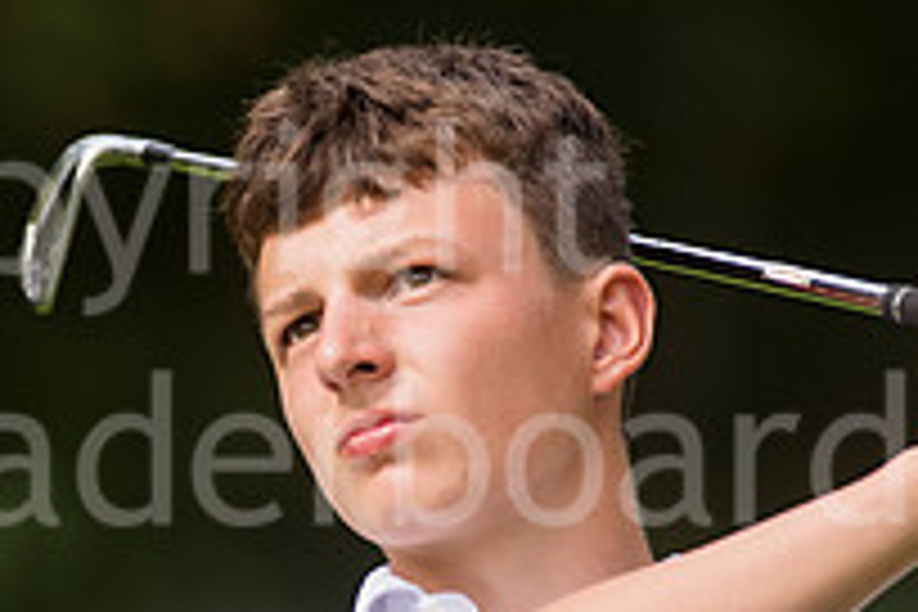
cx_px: 333
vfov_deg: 1.6
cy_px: 493
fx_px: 21724
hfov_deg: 2.4
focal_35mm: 852
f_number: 5
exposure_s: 1/4000
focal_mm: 300
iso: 800
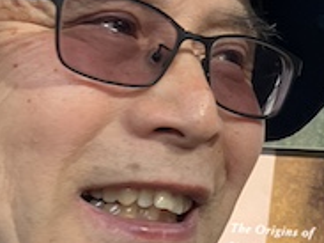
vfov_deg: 13.2
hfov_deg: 16.7
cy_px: 185
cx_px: 404
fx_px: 1048
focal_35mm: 112
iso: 32
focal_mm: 2.87
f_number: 2.2
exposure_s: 1/121
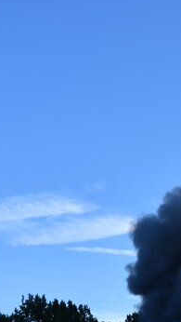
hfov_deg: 11.3
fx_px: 878
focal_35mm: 103
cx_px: 262
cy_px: 281
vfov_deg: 20.4
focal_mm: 24
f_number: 8
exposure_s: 1/250
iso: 100
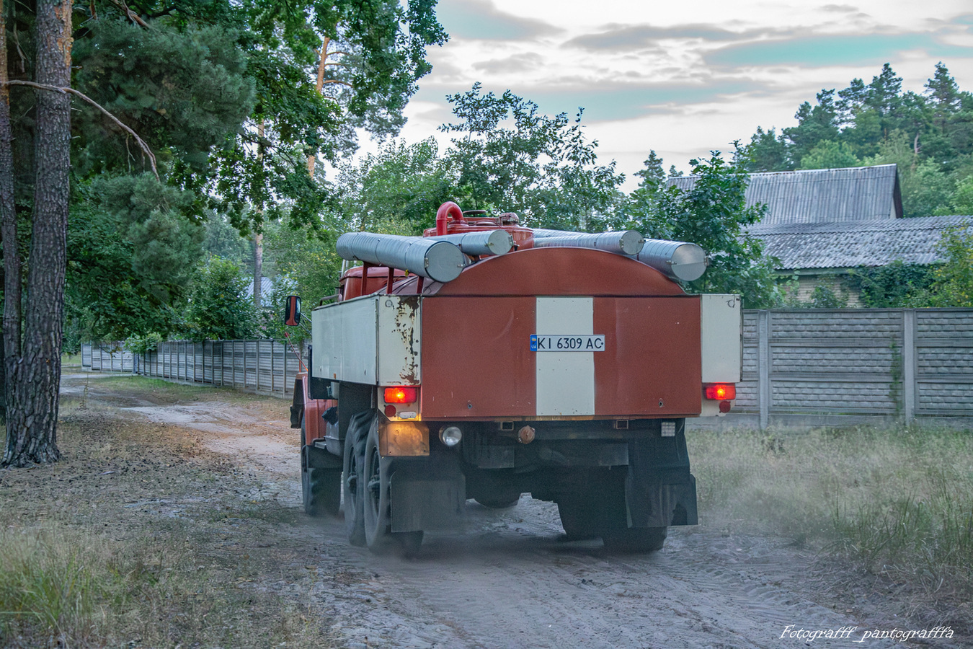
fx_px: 1622
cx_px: 486
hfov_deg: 33.4
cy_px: 324
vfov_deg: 22.6
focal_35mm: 60
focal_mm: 40
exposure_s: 1/125
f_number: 4.5
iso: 6400
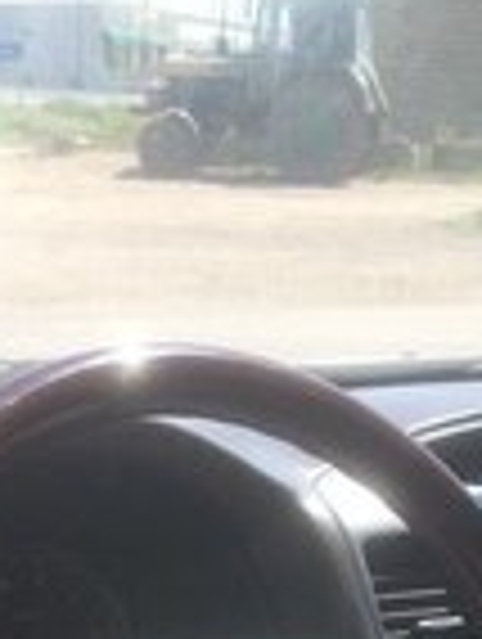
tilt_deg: -28.7
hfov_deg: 14.7
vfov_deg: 16.7
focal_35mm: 101
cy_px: 1089
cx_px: 203
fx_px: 1870
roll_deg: -2.8
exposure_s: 1/631
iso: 32
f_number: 2.2
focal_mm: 4.15
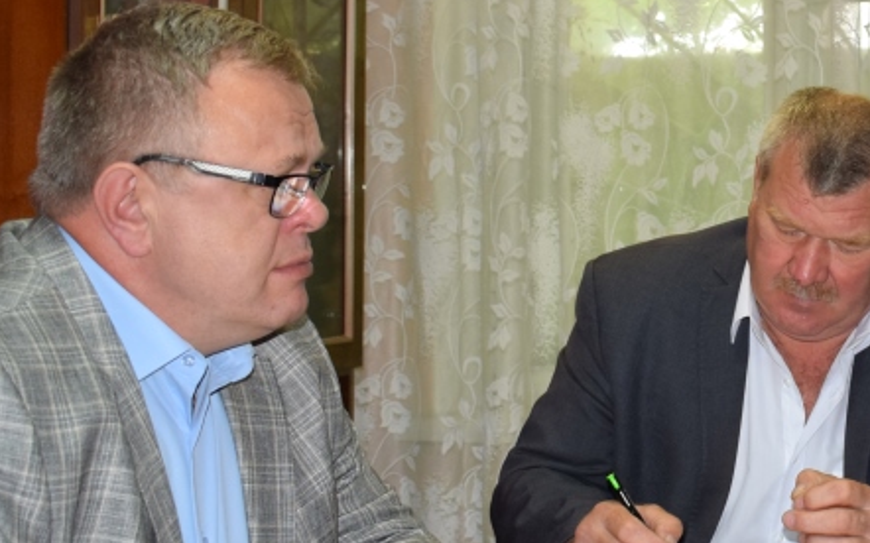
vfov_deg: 15.3
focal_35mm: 85
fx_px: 2015
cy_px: 156
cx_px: 811
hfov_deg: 23.6
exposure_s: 1/100
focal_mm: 24
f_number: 5
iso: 800
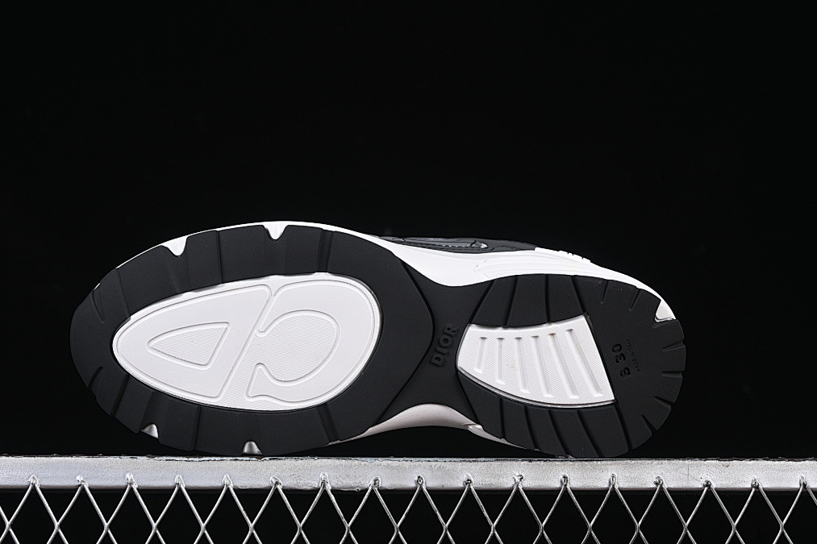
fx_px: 1815
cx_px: 385
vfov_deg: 17.1
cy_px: 275
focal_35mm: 80
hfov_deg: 25.4
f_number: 6.3
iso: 160
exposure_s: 1/60
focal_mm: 50
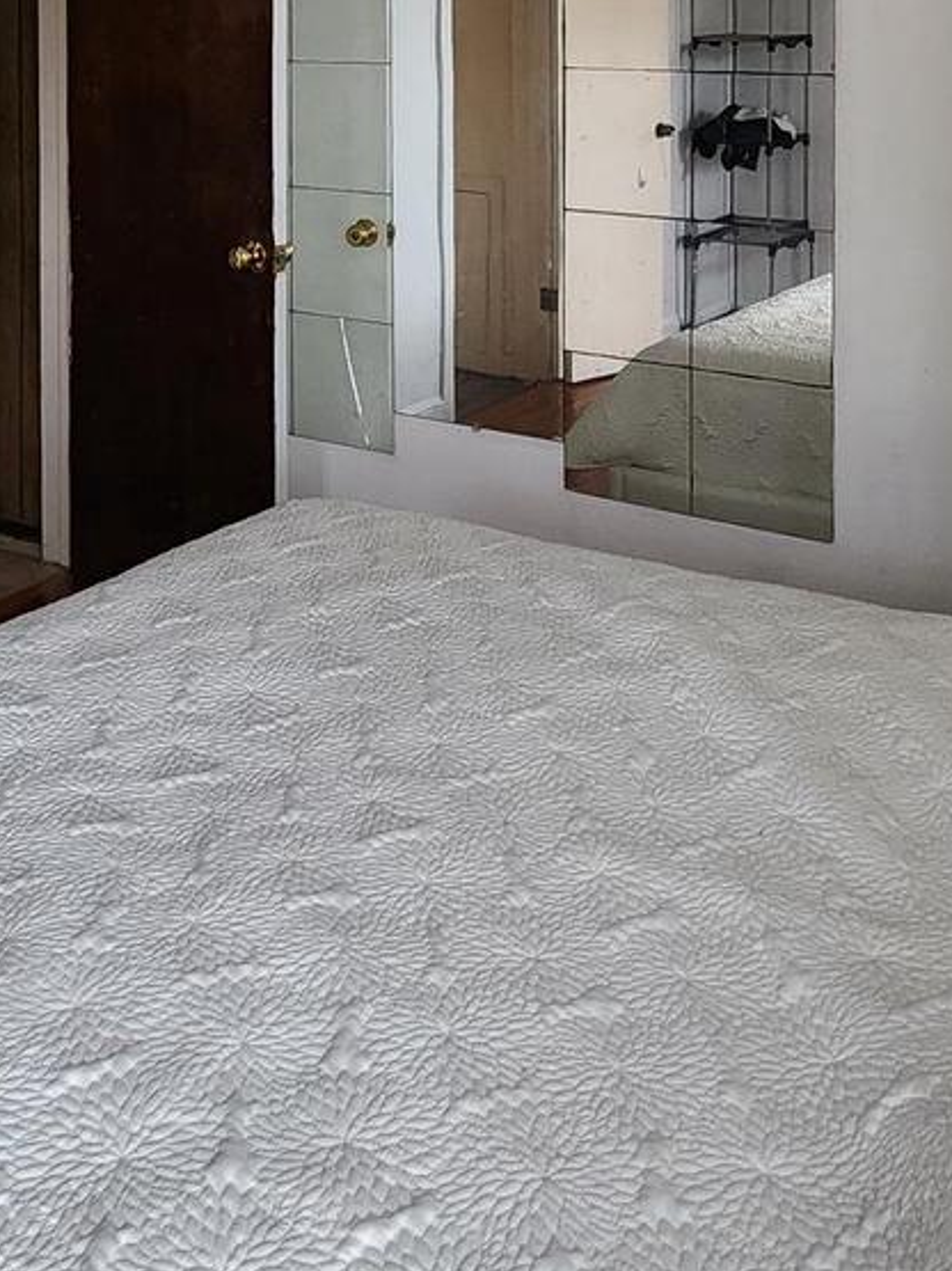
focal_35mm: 36
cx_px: 540
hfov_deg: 39.6
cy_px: 34
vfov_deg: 44.6
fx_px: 1321
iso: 320
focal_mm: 2.2
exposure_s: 1/40
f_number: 2.2
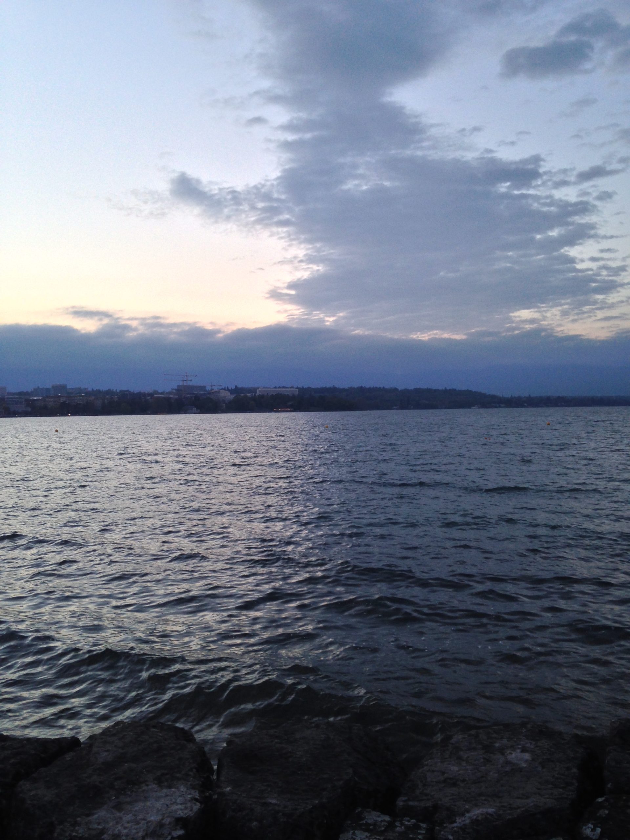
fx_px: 801
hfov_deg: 42.9
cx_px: 315
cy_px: 420
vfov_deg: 55.4
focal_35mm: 33
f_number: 2.4
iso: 50
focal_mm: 4.12
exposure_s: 1/60
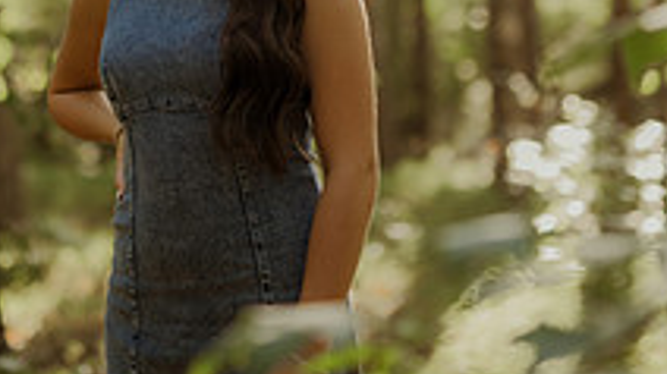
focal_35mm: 111
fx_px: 1962
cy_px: -60
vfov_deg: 10.7
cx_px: 227
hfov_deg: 19.2
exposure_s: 1/160
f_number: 1.4
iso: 125
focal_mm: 50
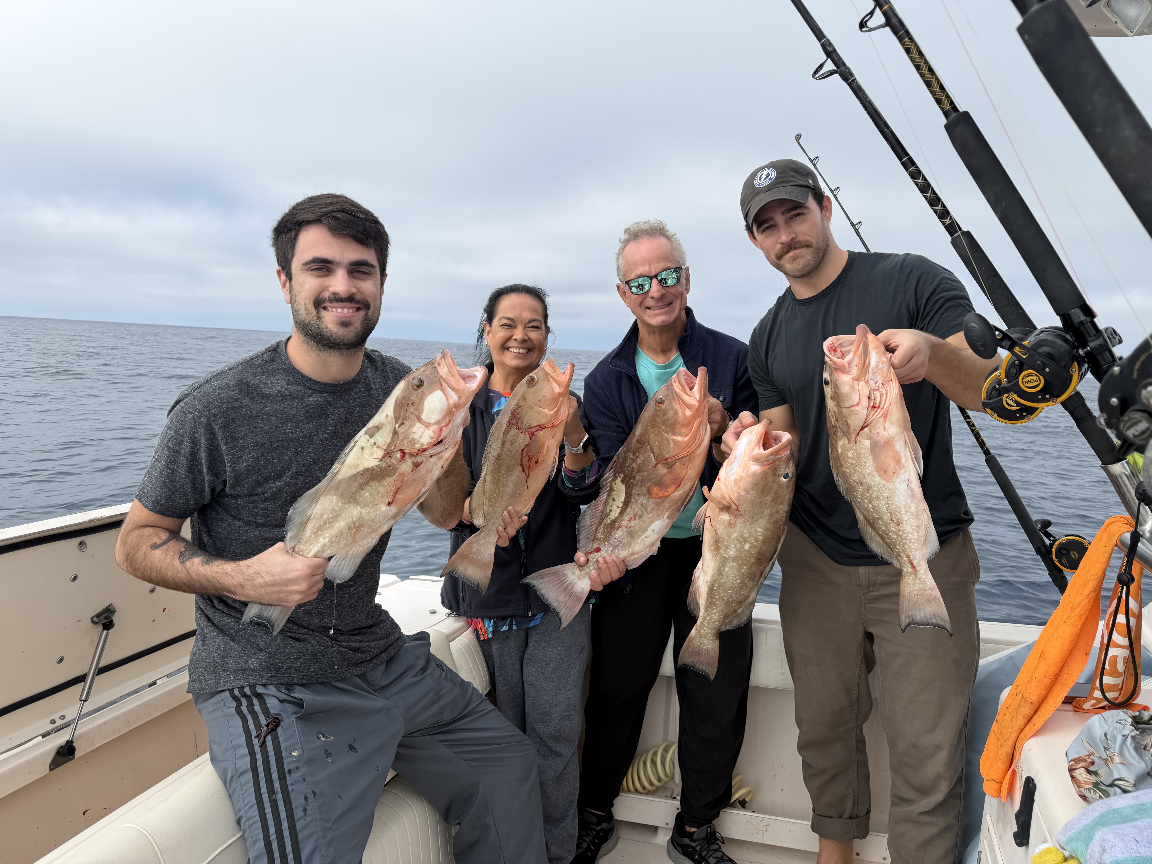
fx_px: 799
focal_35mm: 24
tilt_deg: -6.6
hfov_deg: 71.6
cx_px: 576
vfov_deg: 56.8
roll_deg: -2.7
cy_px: 432
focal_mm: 6.76
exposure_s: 1/3759
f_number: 1.78
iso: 80
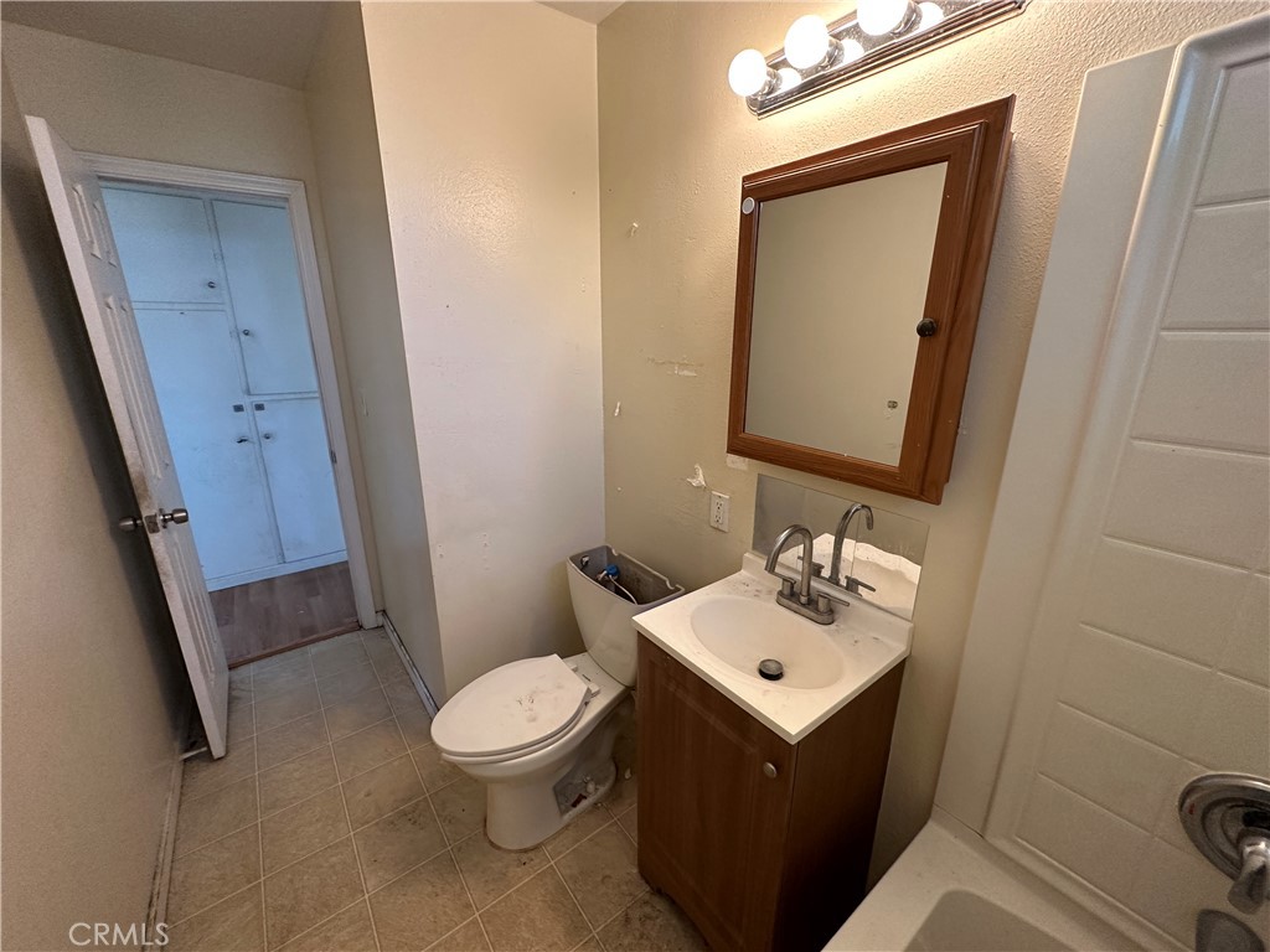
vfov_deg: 85.7
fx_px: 514
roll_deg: +0.4
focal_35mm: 14
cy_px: 476
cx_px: 635
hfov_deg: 102.1
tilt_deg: -15.2
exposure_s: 1/60
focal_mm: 2.22
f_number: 2.2
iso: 200
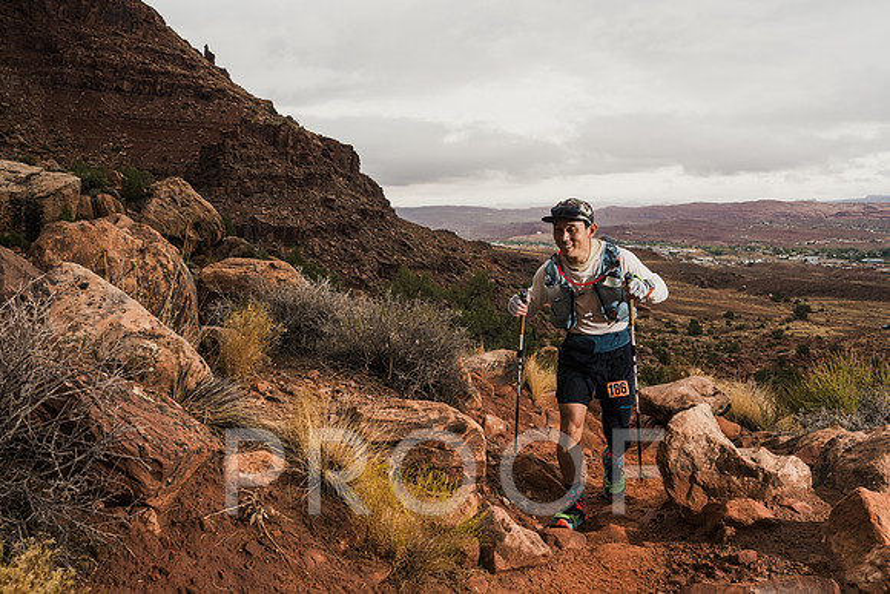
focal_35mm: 25
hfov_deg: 71.9
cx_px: 445
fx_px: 613
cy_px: 297
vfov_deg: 51.7
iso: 200
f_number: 6.3
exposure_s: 1/250
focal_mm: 24
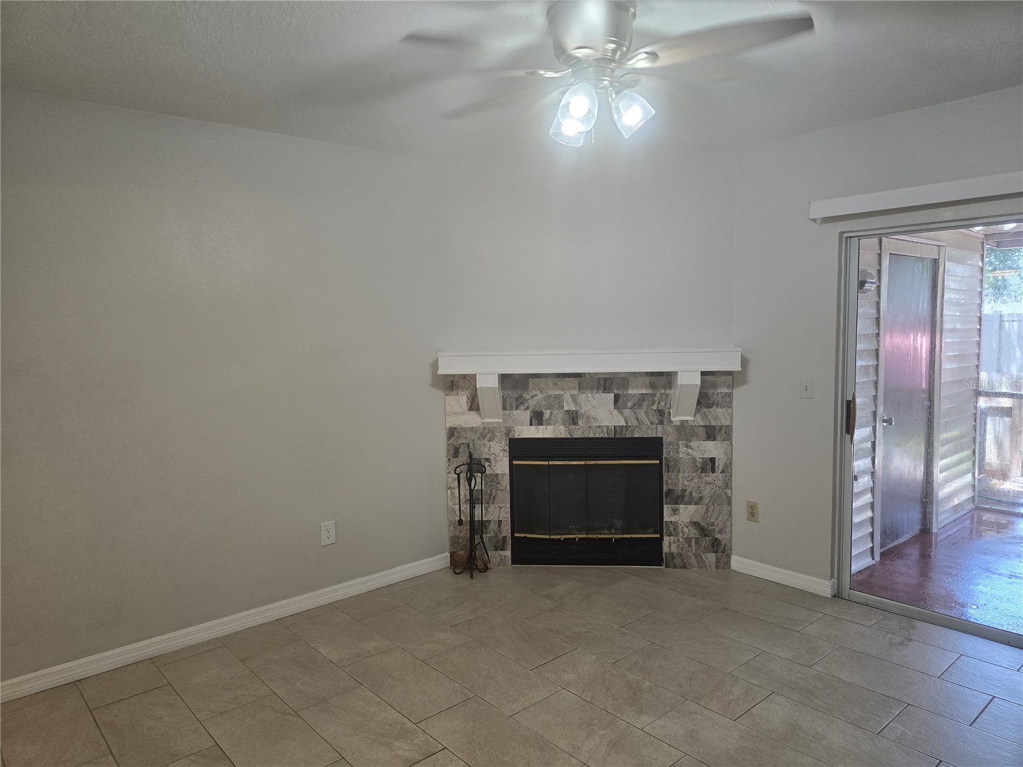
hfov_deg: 73.9
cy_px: 384
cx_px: 512
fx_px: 680
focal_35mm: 23
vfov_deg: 58.9
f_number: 1.7
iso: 125
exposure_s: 1/120
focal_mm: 6.3
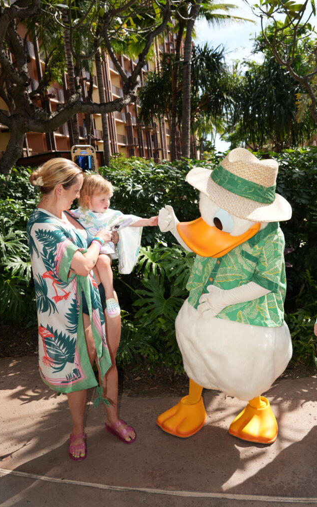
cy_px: 256
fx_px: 415
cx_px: 158
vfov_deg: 62.9
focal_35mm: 30
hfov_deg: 41.9
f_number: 5.6
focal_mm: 29
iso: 100
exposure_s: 1/200
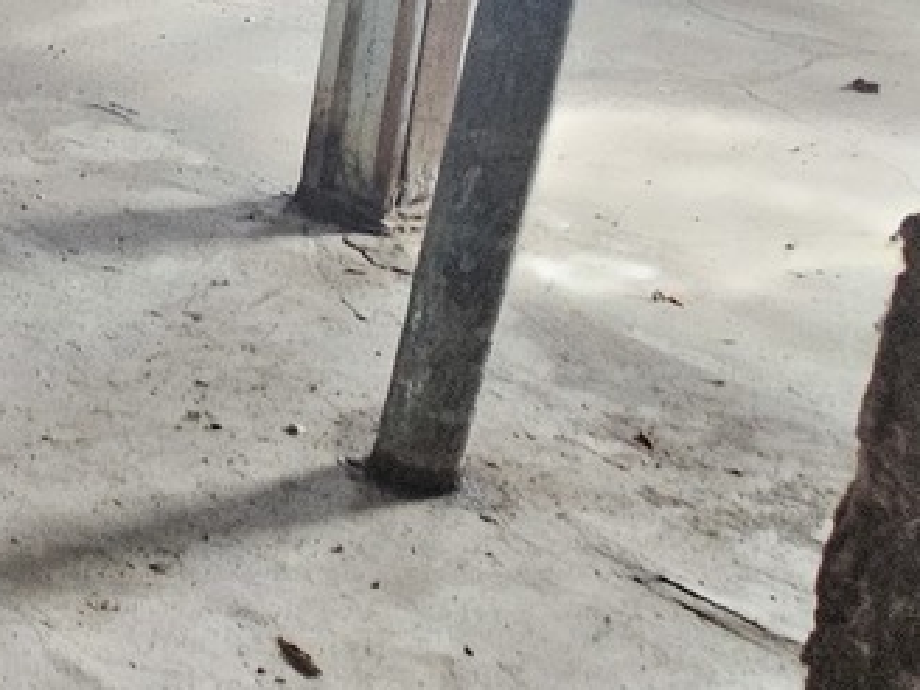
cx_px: -822
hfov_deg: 20.5
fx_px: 1515
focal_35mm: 57
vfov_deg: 24.1
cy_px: -56
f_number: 2.2
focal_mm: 2.2
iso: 640
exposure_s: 1/34.6
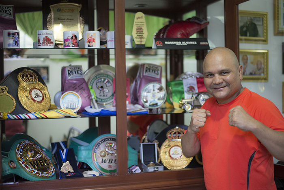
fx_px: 395
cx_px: 142
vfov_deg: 27.0
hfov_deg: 39.6
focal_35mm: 50
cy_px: 95
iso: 1600
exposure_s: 1/80
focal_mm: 50
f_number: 1.8
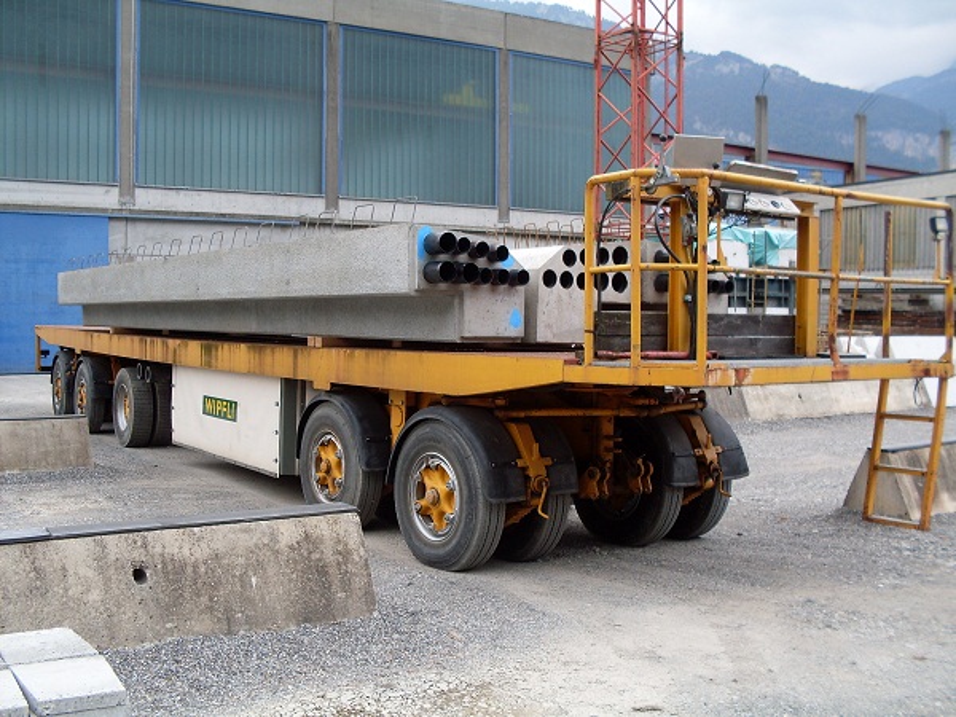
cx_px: 478
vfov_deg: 37.7
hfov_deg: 49.0
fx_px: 1049
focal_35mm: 38
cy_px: 358
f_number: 2.8
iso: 80
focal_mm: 6.3
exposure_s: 1/60
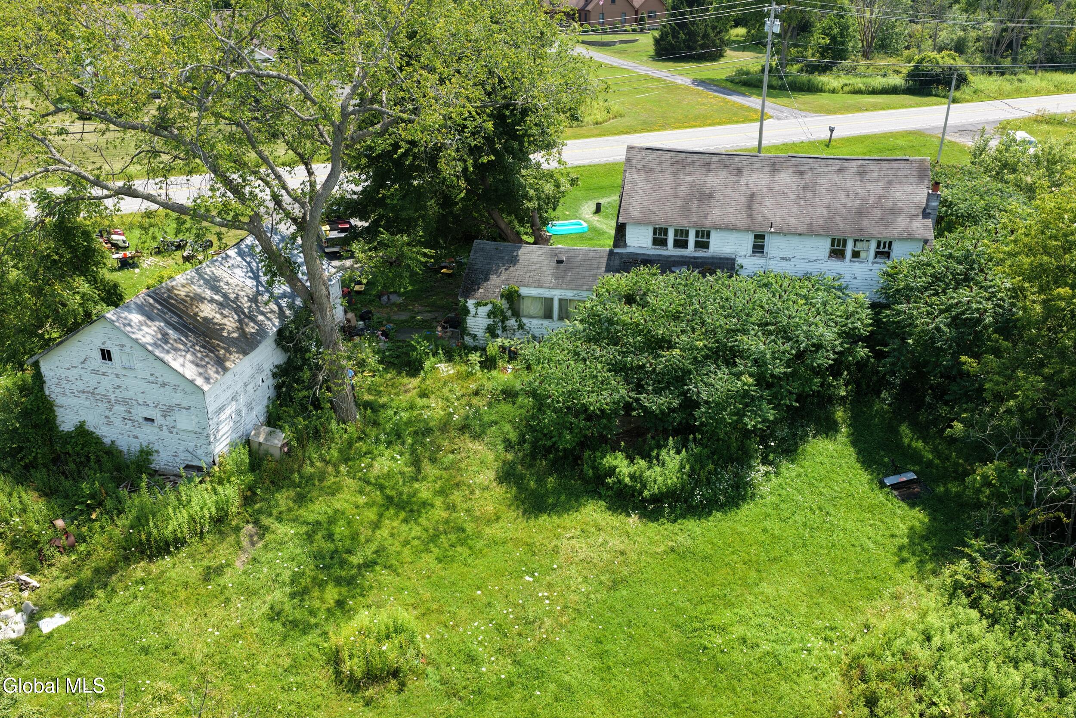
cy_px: 359
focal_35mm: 28
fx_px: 837
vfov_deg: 46.4
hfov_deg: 65.5
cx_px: 538
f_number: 2.8
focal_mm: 14.45
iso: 125
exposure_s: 1/500
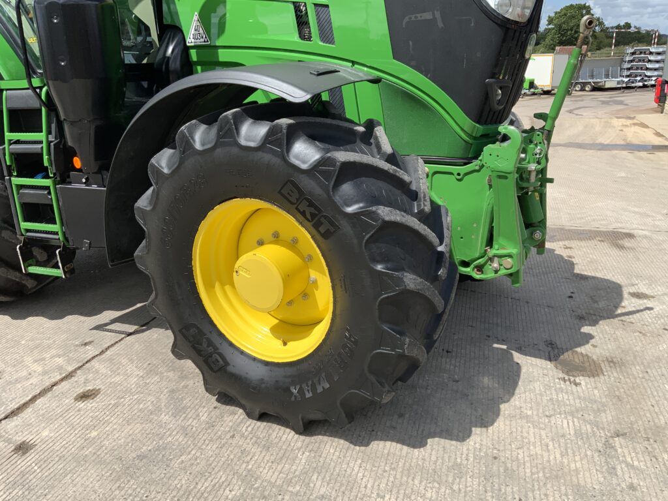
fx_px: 560
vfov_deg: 48.2
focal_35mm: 29
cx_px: 334
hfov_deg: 61.7
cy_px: 250
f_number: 1.8
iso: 16
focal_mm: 3
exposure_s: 1/1534
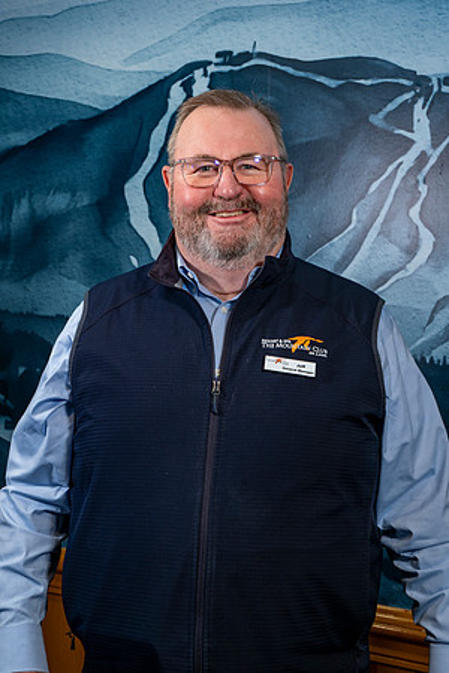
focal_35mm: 51
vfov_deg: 38.9
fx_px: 954
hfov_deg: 26.5
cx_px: 224
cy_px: 336
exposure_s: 1/8
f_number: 8
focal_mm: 51
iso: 500
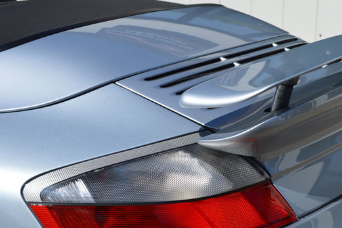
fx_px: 798
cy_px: 148
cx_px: 244
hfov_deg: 24.0
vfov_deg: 16.2
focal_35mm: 84
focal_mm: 38
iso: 100
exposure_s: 1/320
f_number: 9
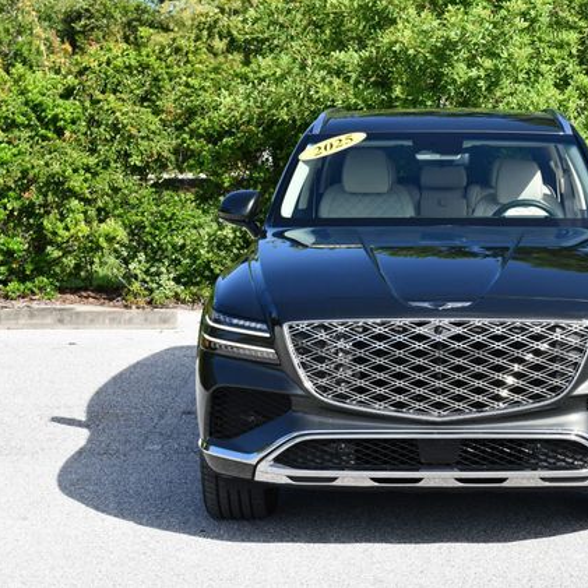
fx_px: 1787
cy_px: 291
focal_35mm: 93
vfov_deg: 18.7
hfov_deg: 18.6
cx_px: 441
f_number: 8
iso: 200
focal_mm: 36
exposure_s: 1/250
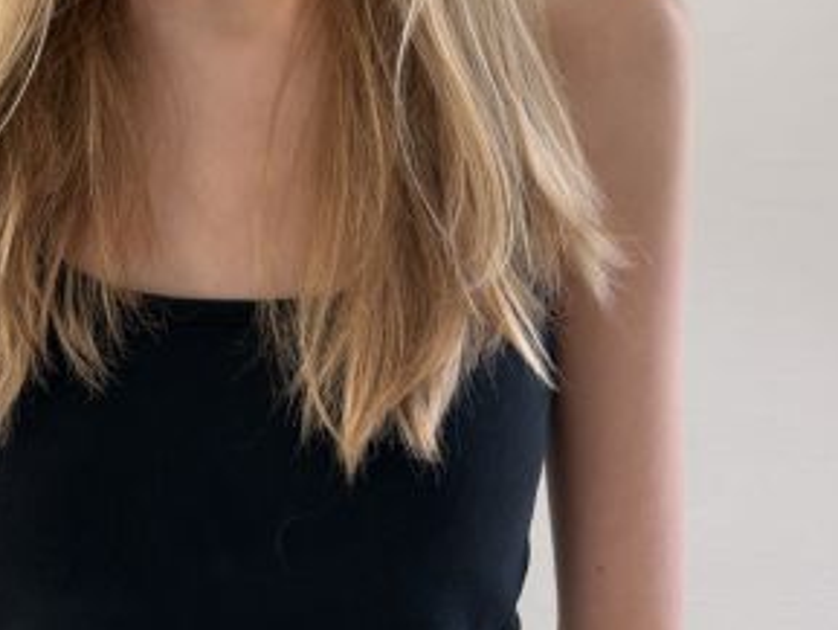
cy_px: -189
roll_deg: -0.2
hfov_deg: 35.0
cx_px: 246
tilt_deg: -1.5
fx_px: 1308
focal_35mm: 54
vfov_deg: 23.8
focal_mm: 5.96
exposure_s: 1/122
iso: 125
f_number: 1.6
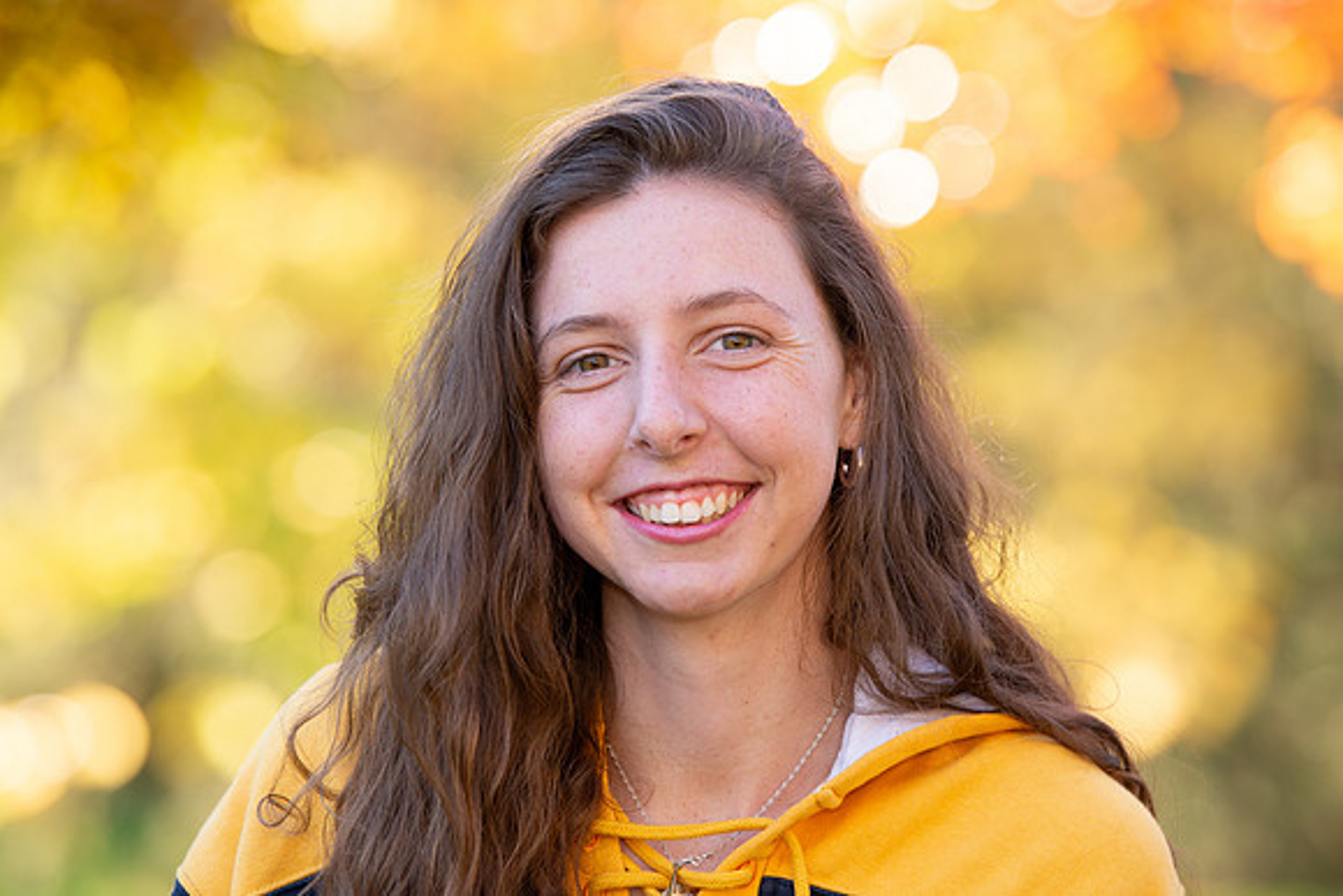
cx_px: 686
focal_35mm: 227
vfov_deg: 6.1
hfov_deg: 9.1
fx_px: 8474
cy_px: 387
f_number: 4
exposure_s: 1/125
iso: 160
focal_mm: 200
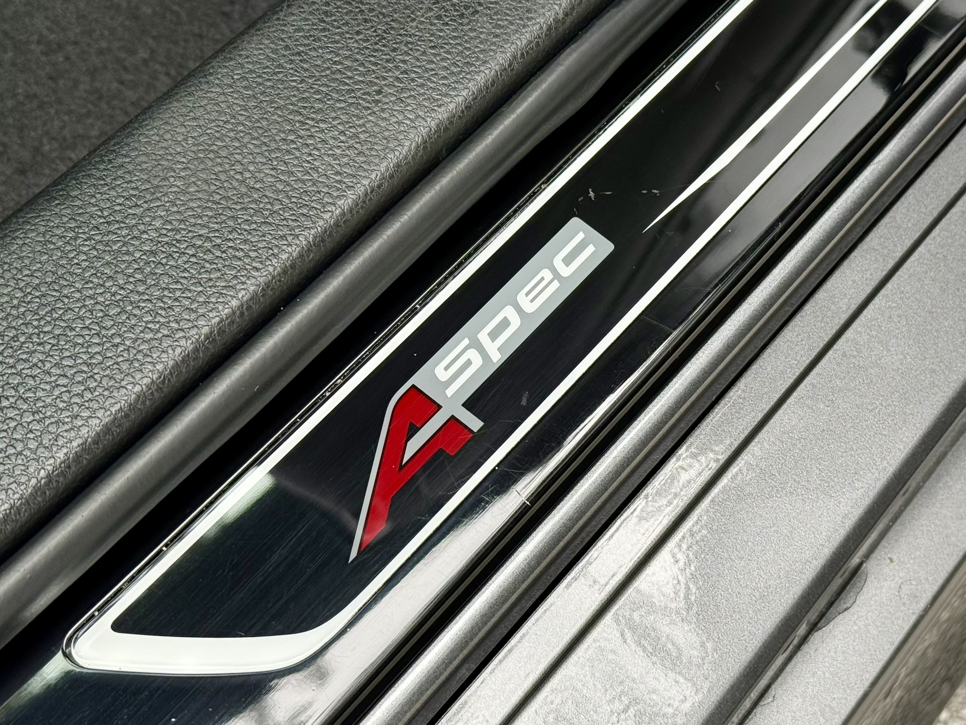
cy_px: 362
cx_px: 483
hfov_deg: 39.7
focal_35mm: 48
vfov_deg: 30.3
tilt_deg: -55.9
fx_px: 1339
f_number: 1.78
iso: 64
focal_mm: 6.76
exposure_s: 1/288
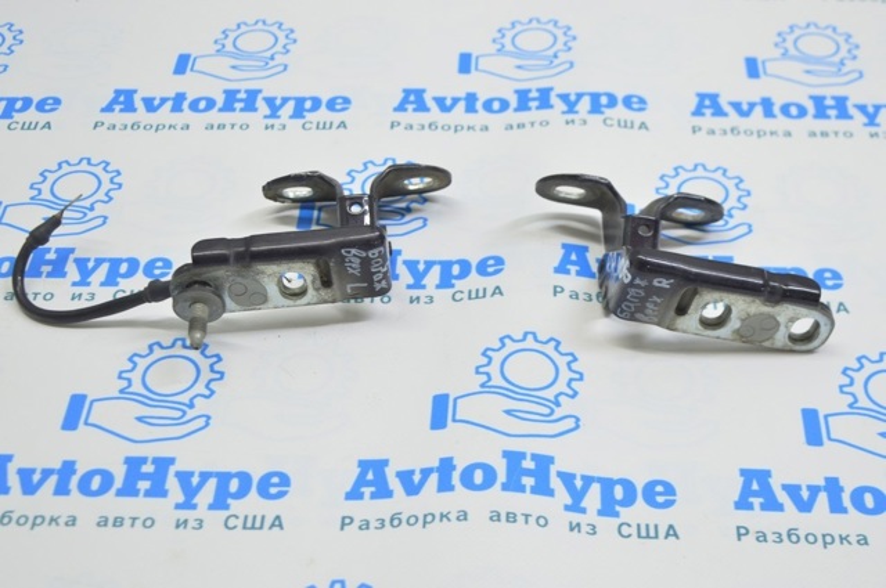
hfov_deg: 33.4
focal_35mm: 60
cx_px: 443
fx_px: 1475
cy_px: 294
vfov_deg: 22.6
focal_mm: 40
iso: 400
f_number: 5.6
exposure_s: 1/20
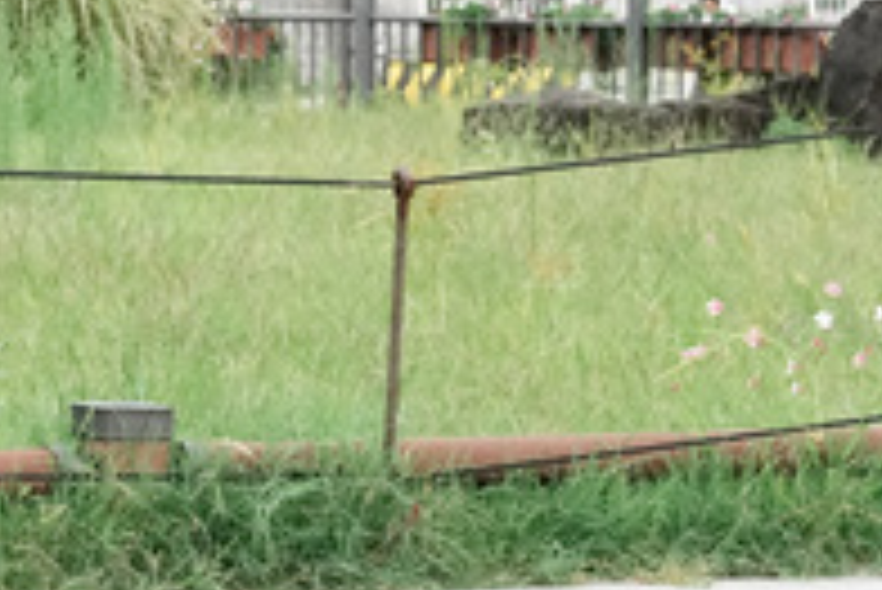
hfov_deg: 12.8
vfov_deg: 8.6
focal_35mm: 157
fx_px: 3849
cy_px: -245
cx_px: -148
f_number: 8
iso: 1250
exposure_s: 1/250
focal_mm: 49
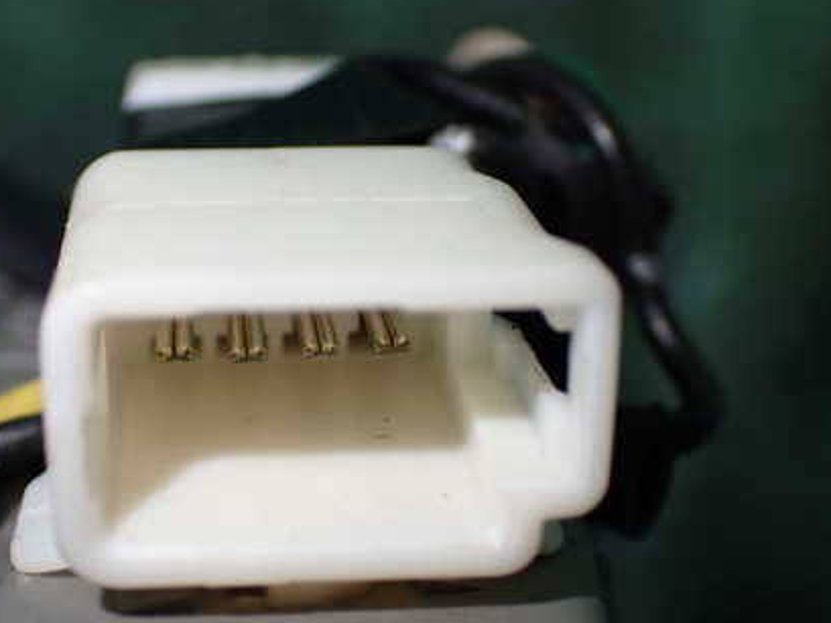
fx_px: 1657
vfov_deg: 21.3
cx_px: 358
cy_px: 333
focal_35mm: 69
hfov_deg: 28.1
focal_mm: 8.4
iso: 400
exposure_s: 1/200
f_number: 3.1
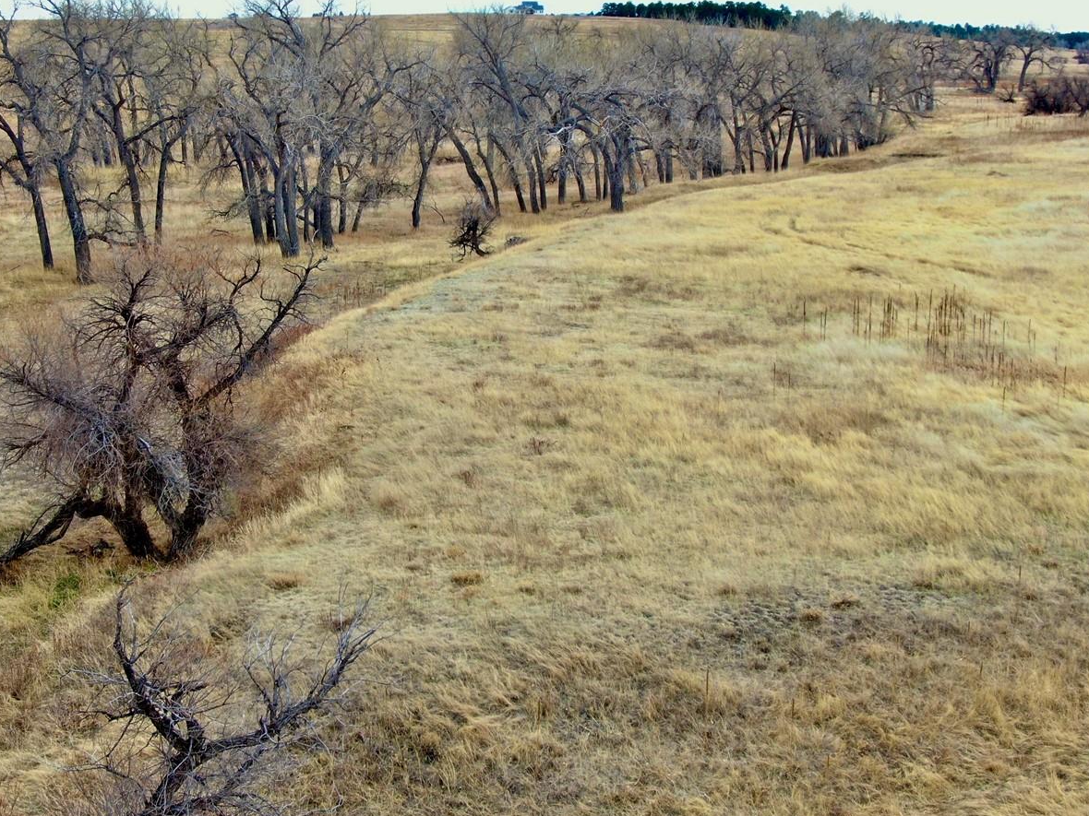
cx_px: 423
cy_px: 326
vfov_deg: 24.0
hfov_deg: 31.6
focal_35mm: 61
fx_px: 1919
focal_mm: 7.88
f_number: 3.7
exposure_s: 1/120
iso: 100
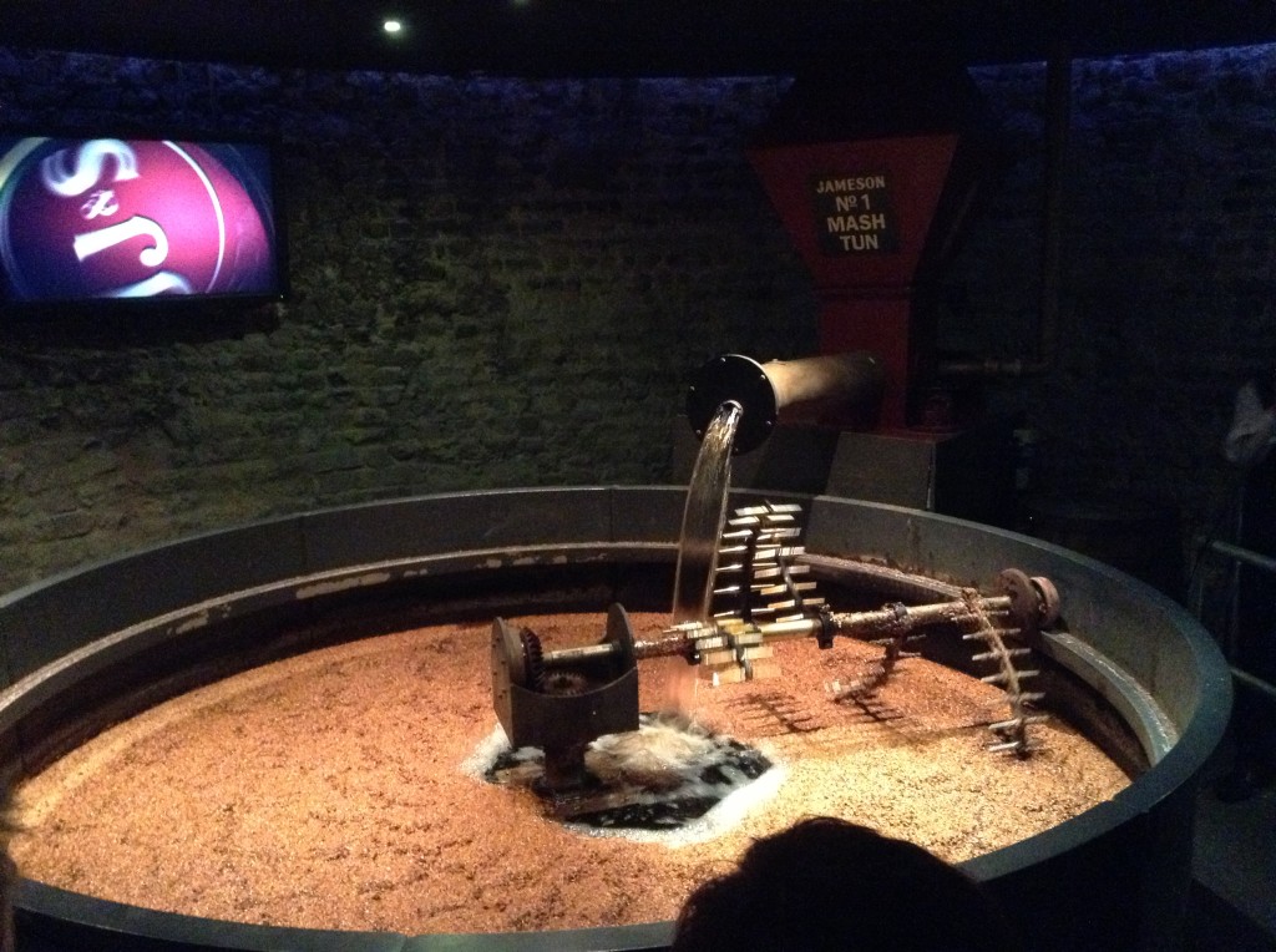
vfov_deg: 42.8
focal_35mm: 33
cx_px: 638
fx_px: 1214
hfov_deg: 55.4
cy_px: 476
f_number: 2.4
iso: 640
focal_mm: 3.3
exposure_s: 1/15
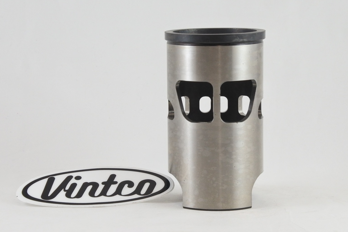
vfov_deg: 18.9
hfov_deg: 28.1
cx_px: 174
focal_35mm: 72
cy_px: 115
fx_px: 696
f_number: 5.3
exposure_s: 1/125
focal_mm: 26.4
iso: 720
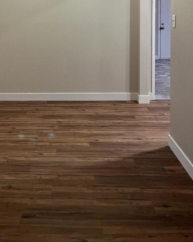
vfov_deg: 37.4
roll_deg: +1.7
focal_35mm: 47
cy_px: 32
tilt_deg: -6.6
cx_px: 48
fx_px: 336
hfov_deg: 31.5
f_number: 1.6
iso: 160
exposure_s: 1/60
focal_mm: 5.1
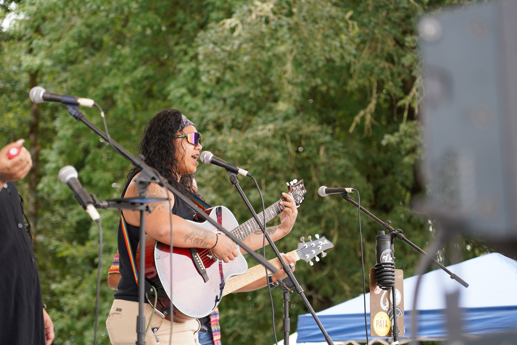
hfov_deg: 19.5
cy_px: 172
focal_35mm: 105
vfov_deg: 13.0
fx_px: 1508
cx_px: 258
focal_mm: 105
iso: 200
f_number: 4
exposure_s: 1/160
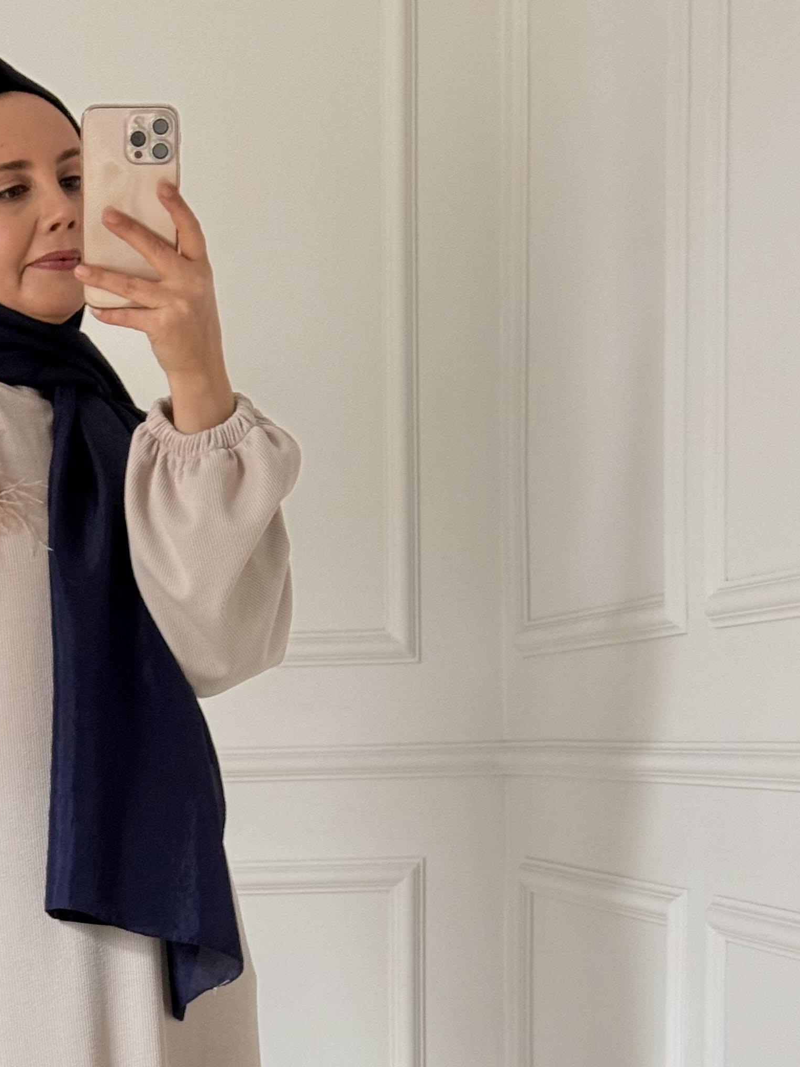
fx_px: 2927
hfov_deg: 15.3
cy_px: 937
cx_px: 30
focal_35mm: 95
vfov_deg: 20.3
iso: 100
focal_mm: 6.76
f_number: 1.78
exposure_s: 1/89
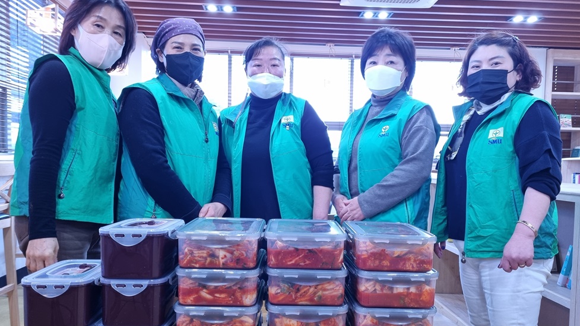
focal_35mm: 29
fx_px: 446
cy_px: 181
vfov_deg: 40.1
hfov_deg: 66.1
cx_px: 287
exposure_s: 1/120
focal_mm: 5.4
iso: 320
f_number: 1.8
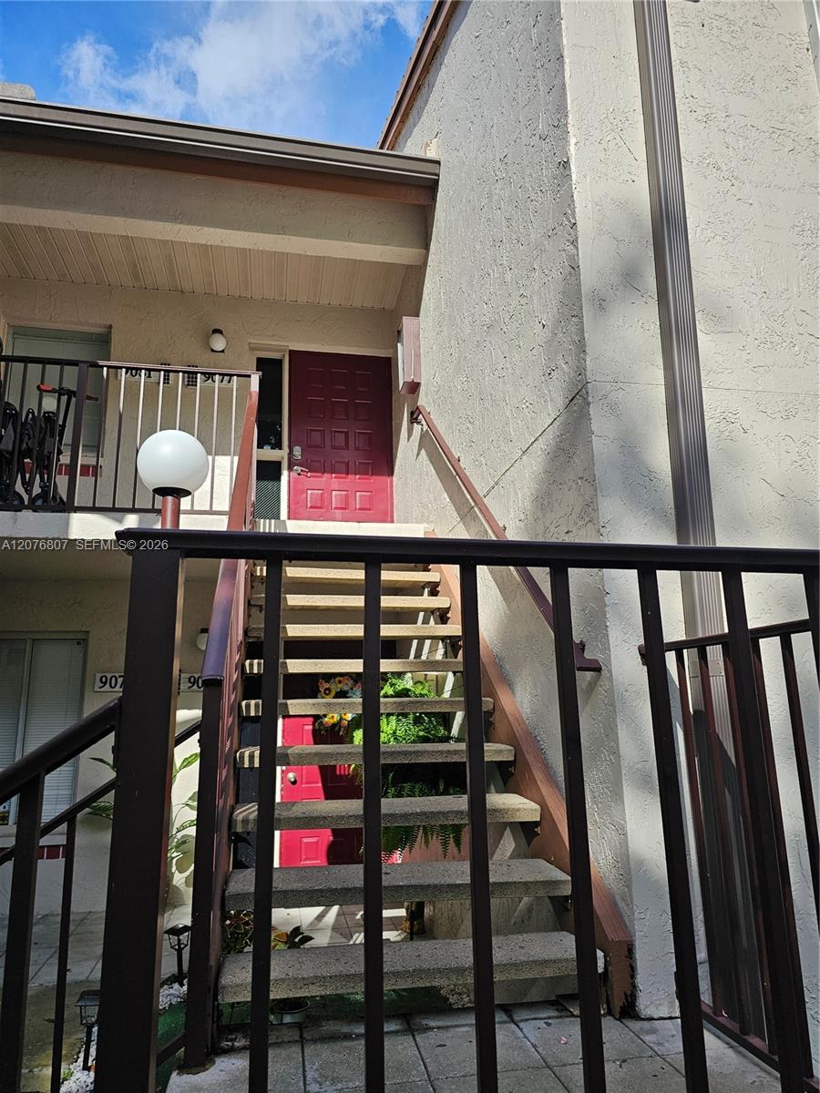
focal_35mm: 23
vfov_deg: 73.9
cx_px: 410
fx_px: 726
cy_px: 546
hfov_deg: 58.9
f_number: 1.7
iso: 25
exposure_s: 1/1019
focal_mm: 6.3
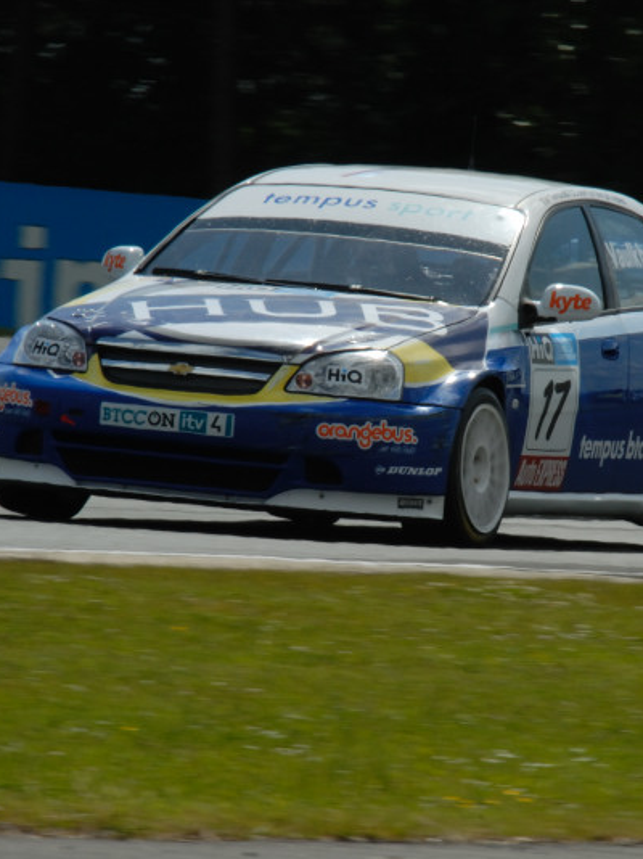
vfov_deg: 2.2
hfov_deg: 1.6
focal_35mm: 909
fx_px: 22531
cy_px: 430
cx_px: 403
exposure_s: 1/200
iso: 400
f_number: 20
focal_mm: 420
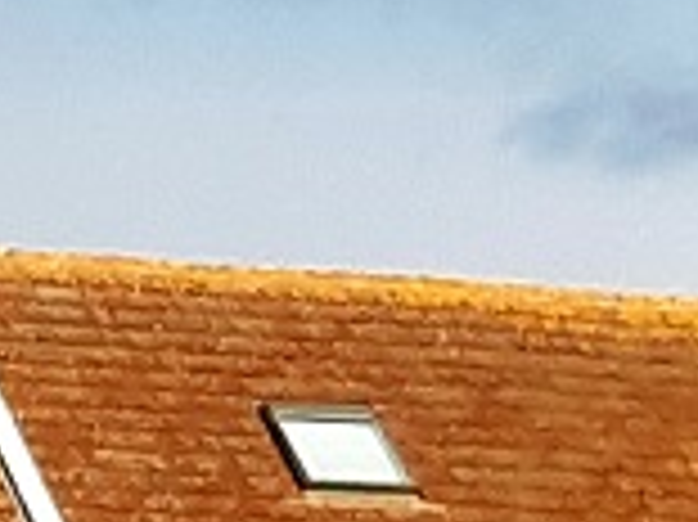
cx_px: -23
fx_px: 3365
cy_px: 324
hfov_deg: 11.7
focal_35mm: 167
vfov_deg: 8.9
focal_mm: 3.6
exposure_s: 1/1112
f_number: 1.9
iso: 40
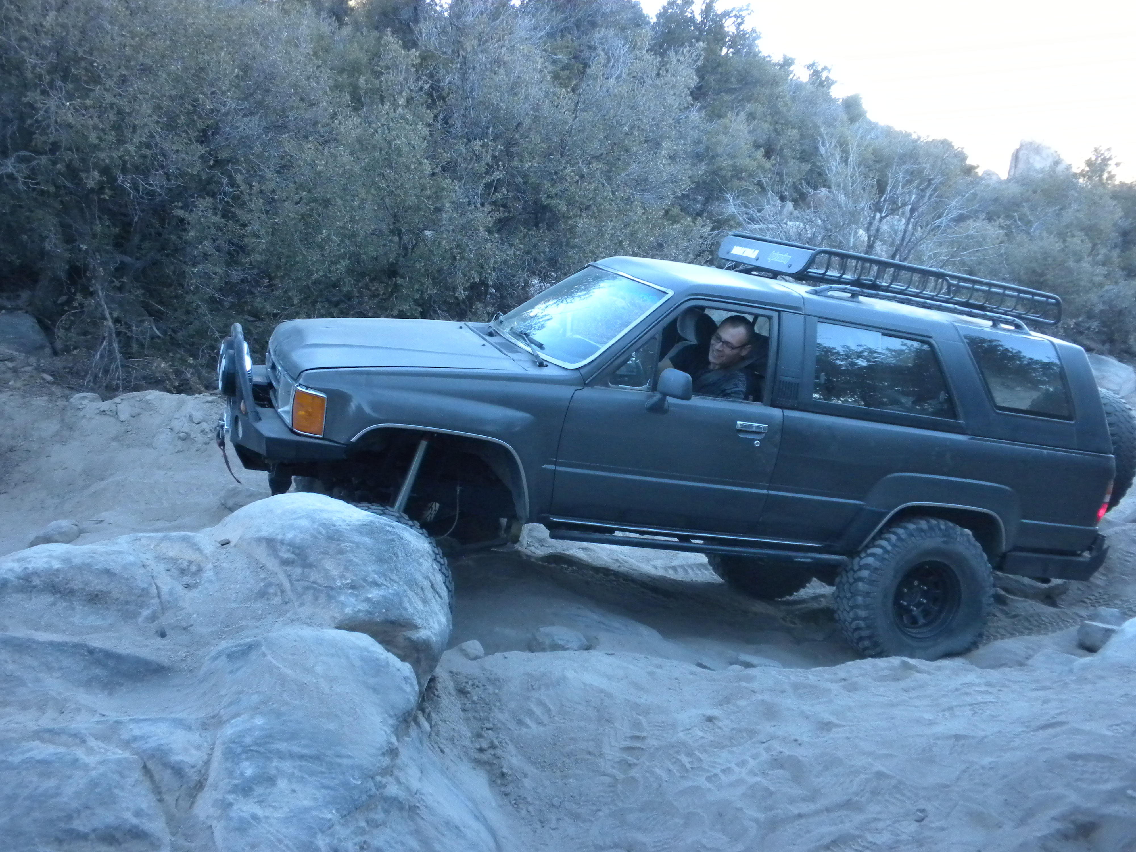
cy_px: 426
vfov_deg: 38.7
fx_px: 1214
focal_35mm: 37
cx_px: 568
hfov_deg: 50.1
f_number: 3.5
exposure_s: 1/190
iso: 400
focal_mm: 6.6
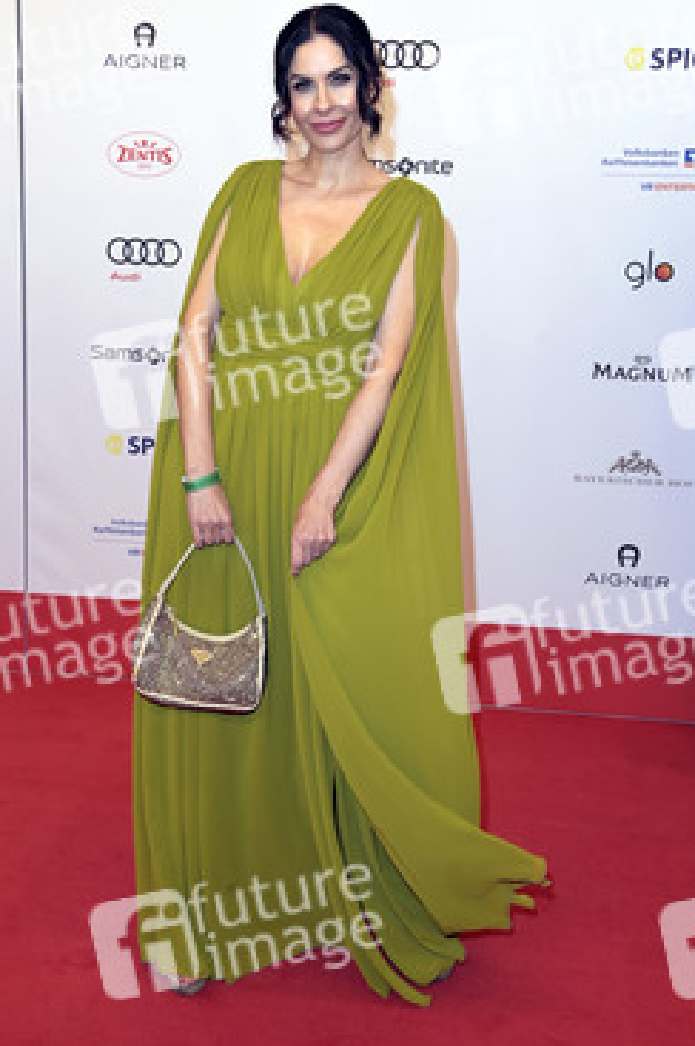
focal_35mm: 49
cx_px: 319
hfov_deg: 27.5
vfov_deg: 40.4
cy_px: 504
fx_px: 1422
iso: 400
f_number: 6.3
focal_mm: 45
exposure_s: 1/250
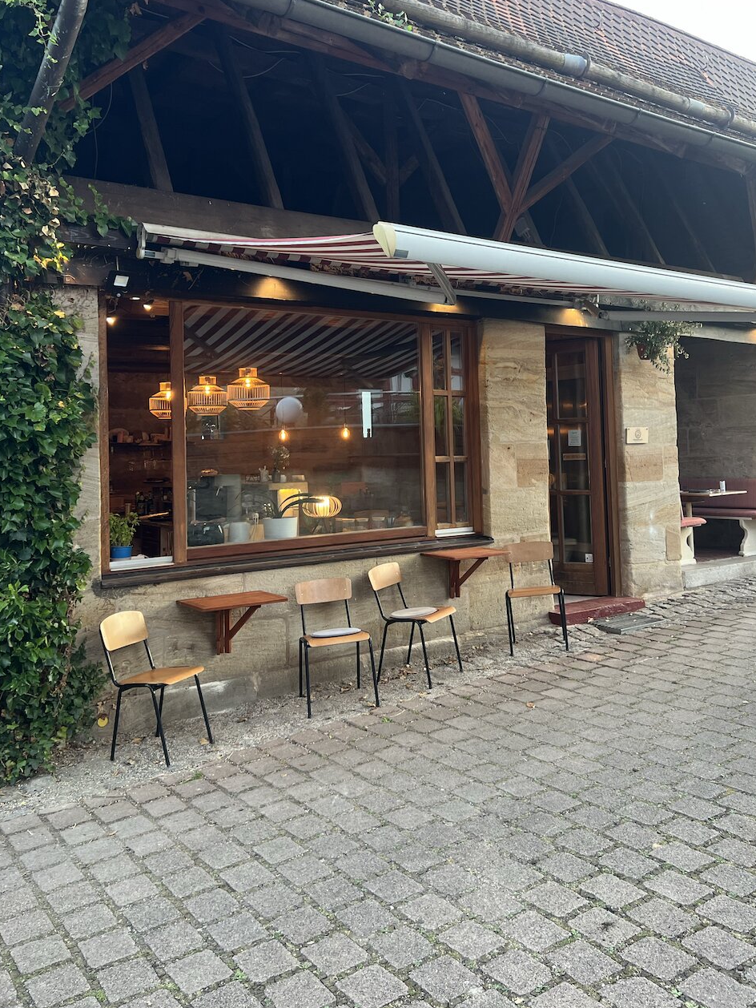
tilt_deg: +2.5
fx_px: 902
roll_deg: +3.0
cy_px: 416
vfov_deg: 58.0
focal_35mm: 31
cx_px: 395
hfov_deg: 45.4
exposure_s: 1/121
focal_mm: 5.7
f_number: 1.5
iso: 100
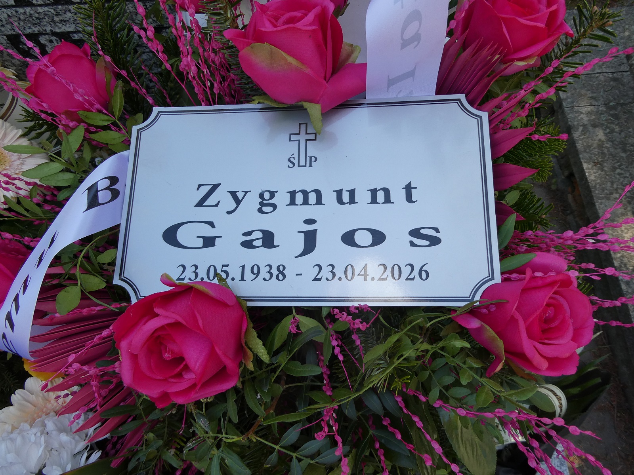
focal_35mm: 24
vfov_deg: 56.8
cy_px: 238
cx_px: 317
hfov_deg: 71.6
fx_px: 440
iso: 80
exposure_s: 1/160
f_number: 3.3
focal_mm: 4.3
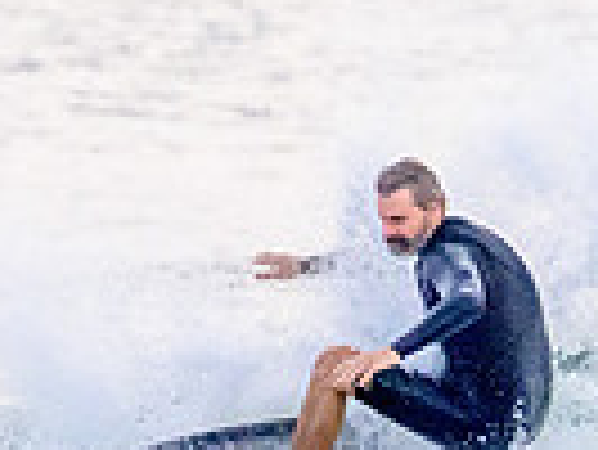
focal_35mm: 3142
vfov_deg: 0.5
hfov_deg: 0.6
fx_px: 54328
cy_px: 374
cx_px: 507
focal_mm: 600
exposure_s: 1/2000
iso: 4500
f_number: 11
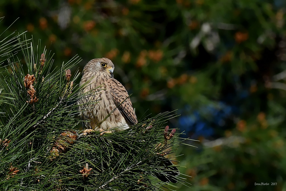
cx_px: 143
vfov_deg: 1.8
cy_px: 96
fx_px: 5956
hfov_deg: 2.8
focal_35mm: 750
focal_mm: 500
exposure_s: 1/500
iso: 220
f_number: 8
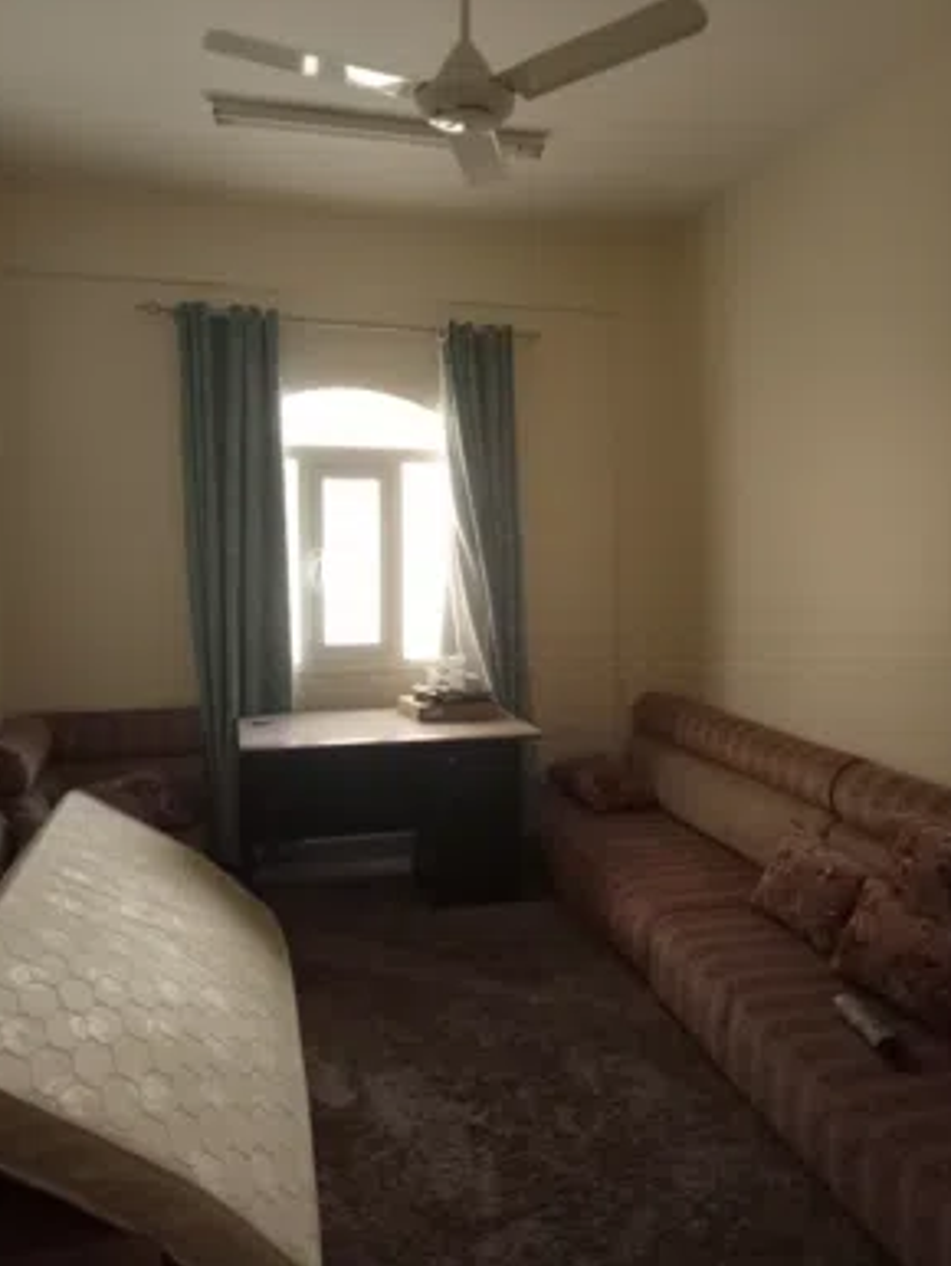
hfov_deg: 48.3
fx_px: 1061
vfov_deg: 61.6
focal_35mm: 29
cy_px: 613
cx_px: 482
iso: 1160
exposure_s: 1/33.3
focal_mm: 3.46
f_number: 2.2
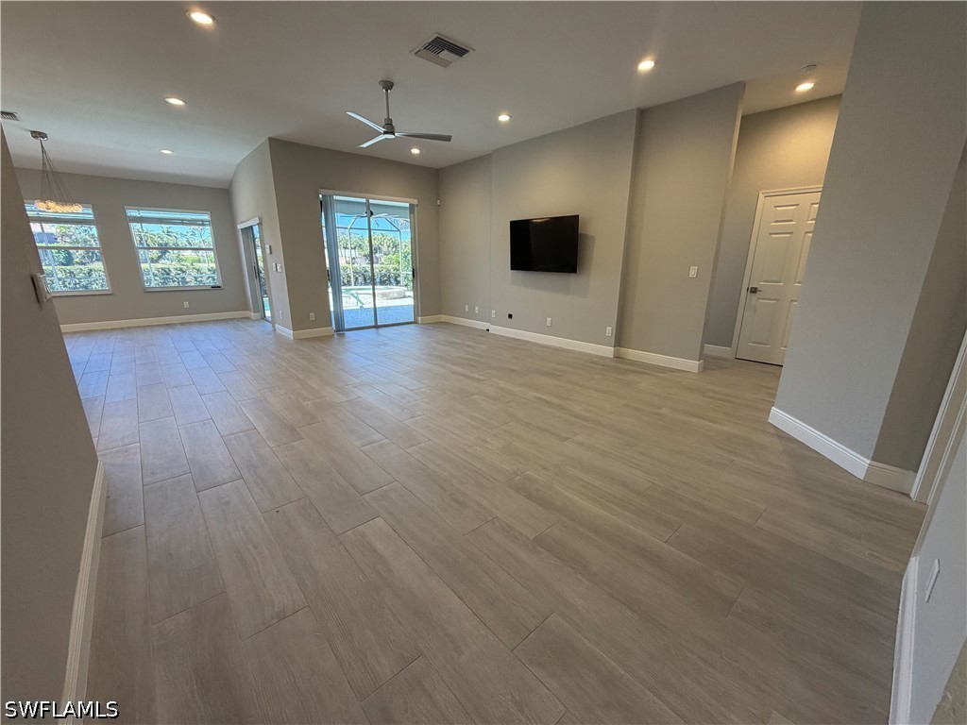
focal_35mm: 14
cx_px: 484
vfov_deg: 85.7
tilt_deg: -15.8
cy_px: 362
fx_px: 391
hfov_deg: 102.1
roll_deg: +0.6
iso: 160
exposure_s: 1/120
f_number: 2.2
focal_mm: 2.22
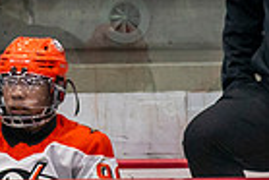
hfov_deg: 1.4
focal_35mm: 1434
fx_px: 10726
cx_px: -96
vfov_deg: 1.0
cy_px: 321
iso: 1600
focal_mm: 200
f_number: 2.8
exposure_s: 1/640
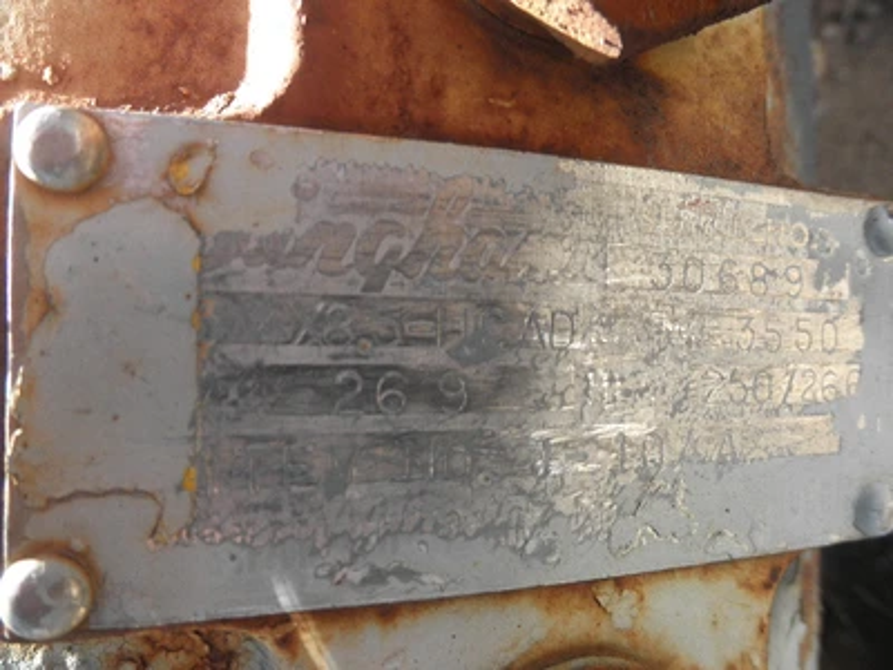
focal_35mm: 28
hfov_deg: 63.4
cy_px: 335
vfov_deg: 49.7
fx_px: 722
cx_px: 446
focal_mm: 5
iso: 64
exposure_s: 1/100
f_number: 3
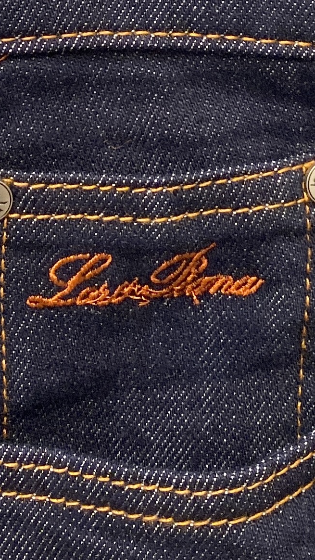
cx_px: 147
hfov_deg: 40.2
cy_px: 281
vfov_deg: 66.1
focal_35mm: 29
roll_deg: +0.4
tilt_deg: -7.3
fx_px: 430
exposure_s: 1/108
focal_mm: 4.25
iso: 125
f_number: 1.8
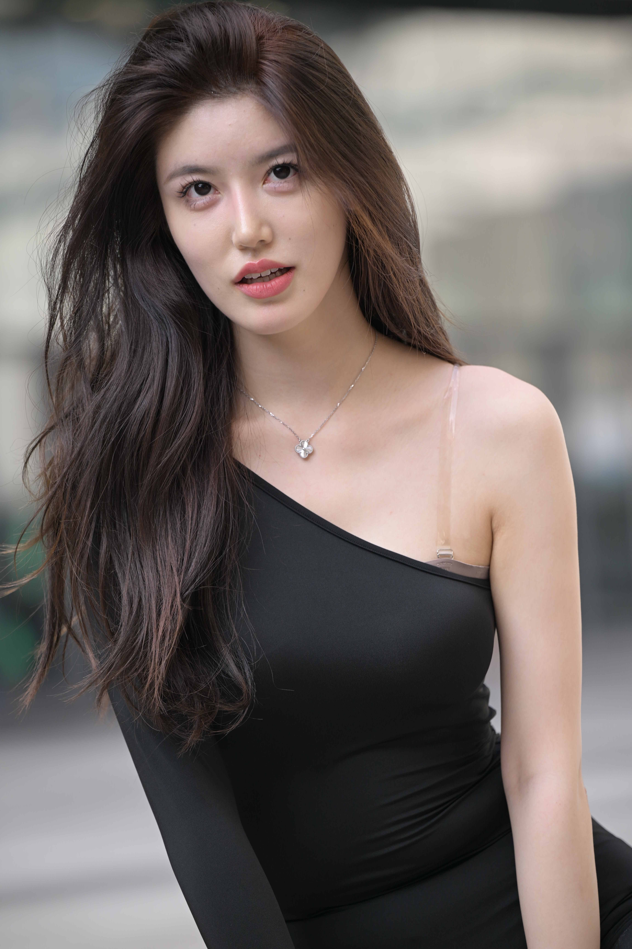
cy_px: 474
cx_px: 316
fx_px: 5266
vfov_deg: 10.3
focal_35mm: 200
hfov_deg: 6.9
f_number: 4
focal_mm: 200
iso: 320
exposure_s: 1/500
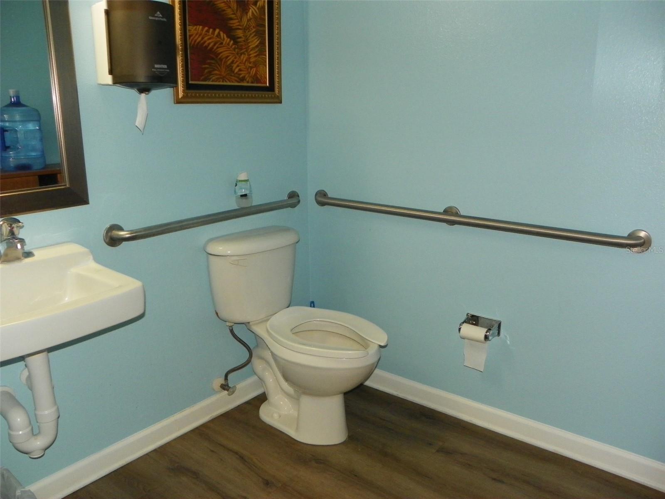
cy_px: 250
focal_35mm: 29
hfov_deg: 61.7
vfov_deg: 48.2
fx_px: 557
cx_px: 332
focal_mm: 5.2
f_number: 2.8
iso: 200
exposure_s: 1/125
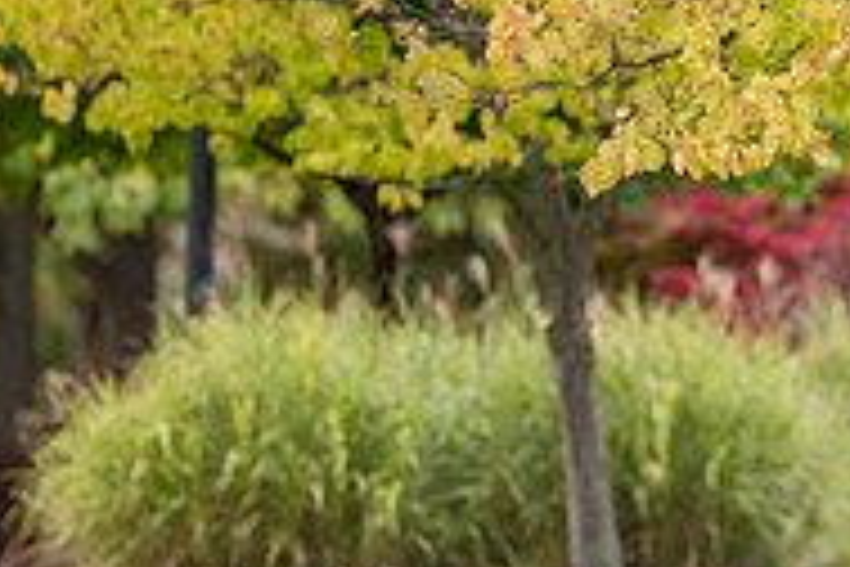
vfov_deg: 1.5
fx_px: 21744
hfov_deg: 2.2
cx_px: 1048
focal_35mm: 921
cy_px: 169
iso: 250
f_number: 3.2
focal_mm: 300
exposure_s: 1/400
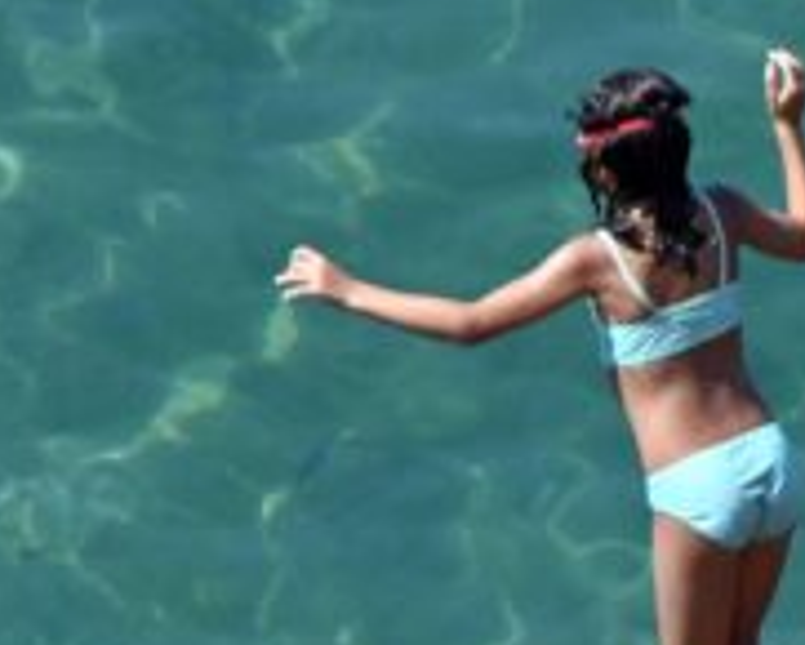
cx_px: 547
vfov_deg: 0.9
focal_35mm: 1788
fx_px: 42622
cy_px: 565
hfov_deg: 1.1
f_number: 10
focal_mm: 300
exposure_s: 1/1000
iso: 400
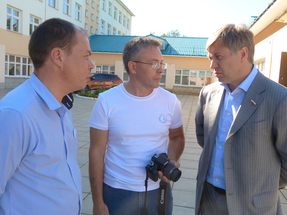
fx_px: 274
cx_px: 144
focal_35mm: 33
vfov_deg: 42.9
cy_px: 108
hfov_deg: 55.4
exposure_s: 1/250
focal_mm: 5.8
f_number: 4
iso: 125
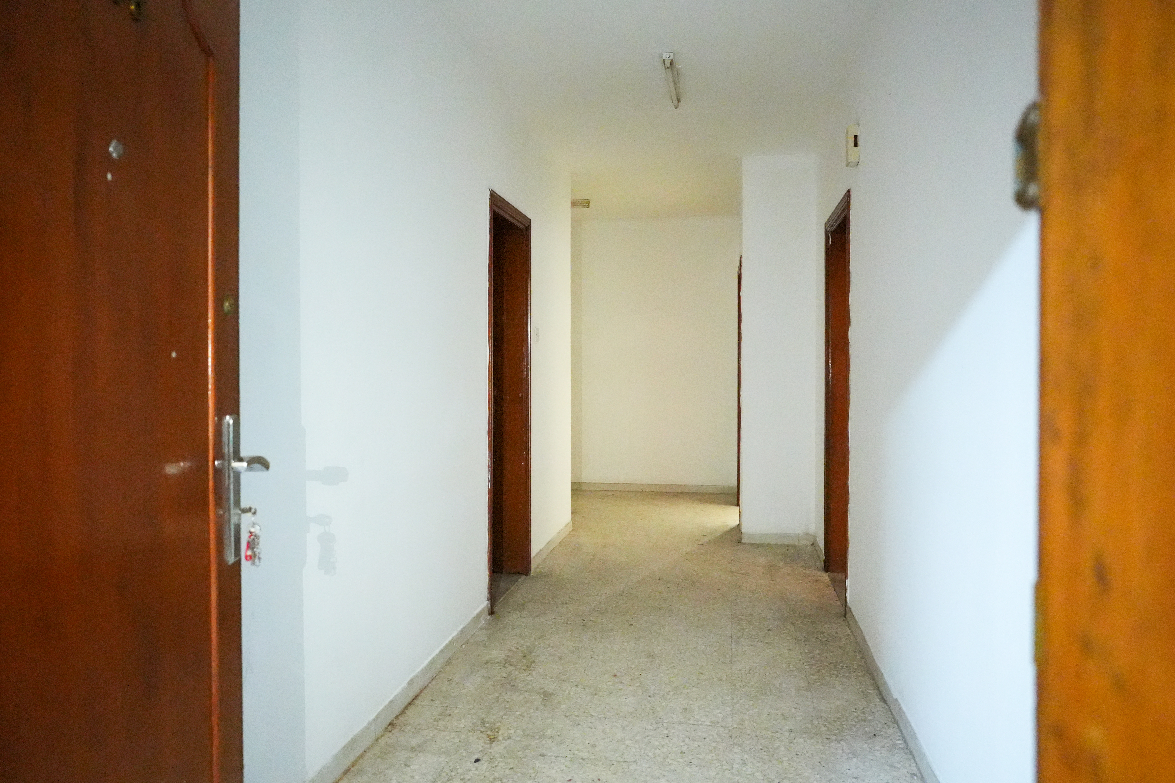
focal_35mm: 20
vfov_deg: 61.9
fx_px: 653
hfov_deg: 84.0
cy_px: 392
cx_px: 588
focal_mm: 20
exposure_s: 1/60
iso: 16000
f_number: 2.8
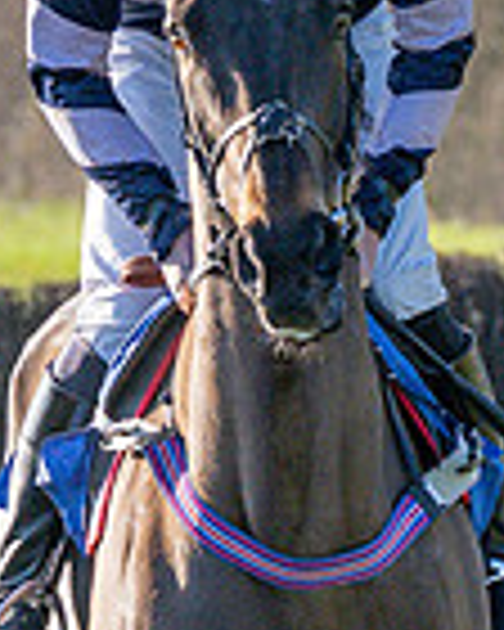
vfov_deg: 1.6
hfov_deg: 1.3
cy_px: 215
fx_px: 22729
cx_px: -27
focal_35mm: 1219
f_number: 5
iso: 400
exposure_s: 1/1250
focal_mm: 150
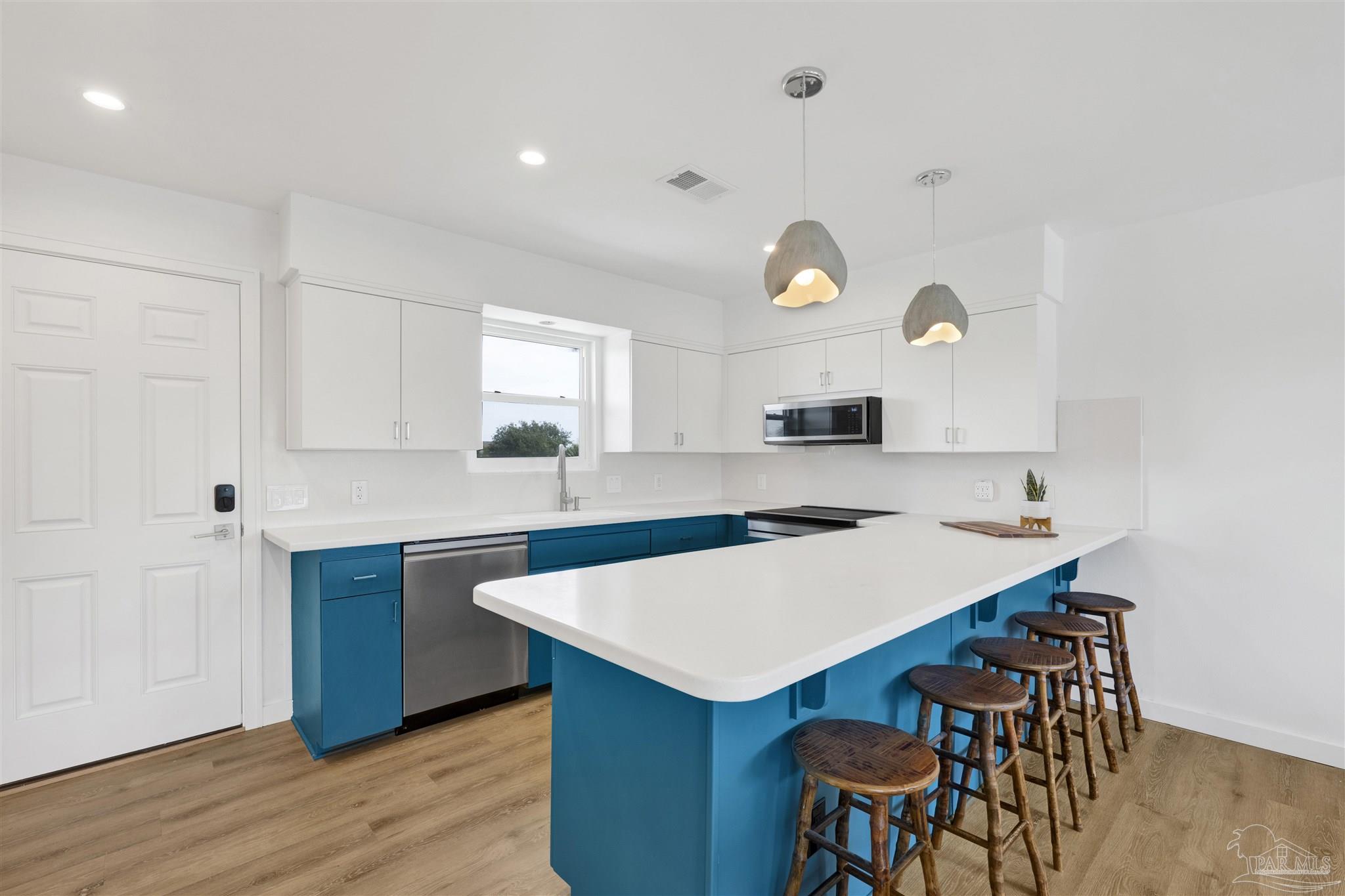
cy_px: 448
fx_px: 579
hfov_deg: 98.5
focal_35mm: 16
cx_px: 672
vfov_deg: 75.5
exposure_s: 1/30
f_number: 11
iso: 400
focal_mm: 15.5
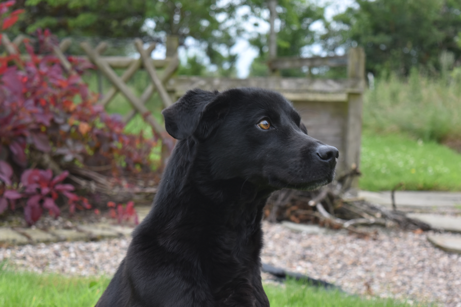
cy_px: 154
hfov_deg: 24.6
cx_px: 230
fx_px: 1056
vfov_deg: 16.6
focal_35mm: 82
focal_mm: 55
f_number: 5.6
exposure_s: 1/80
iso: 400
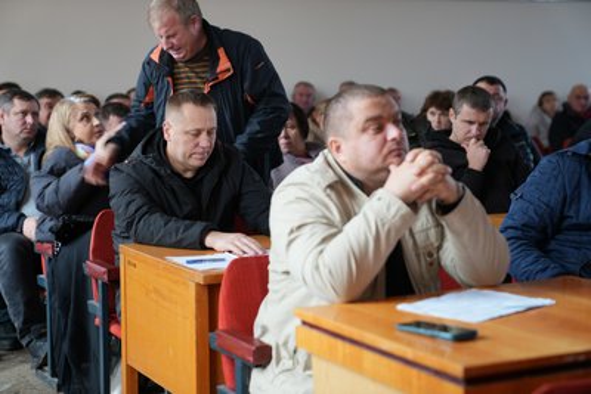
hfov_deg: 28.8
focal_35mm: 70
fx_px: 1150
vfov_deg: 19.5
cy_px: 197
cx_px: 296
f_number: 2.8
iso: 100
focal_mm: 70
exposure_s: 1/50
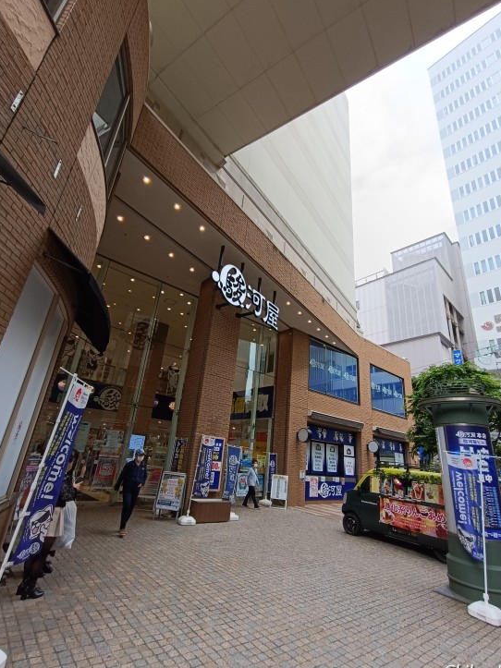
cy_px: 335
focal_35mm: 17
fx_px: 328
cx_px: 263
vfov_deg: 91.0
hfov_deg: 74.7
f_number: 2.2
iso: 50
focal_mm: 1.66
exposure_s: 1/208
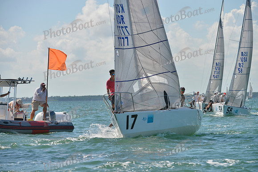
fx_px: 1434
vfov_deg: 6.9
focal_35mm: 200
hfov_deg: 10.3
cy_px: 86
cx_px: 129
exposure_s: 1/1000
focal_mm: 200
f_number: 7.1
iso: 200
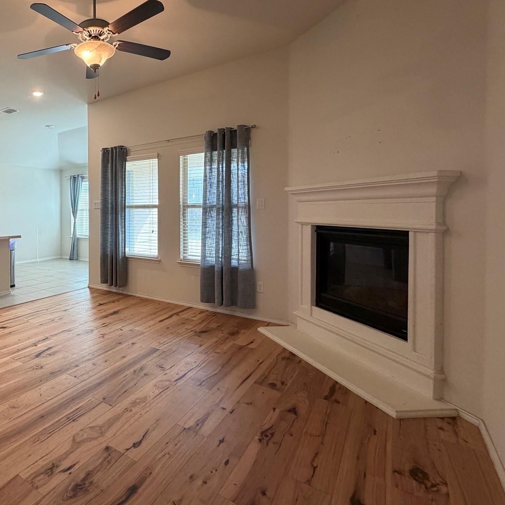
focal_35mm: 21
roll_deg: +0.1
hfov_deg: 64.8
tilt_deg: -0.9
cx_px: 92
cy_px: 217
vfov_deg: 71.8
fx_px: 347
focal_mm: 2.22
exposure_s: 1/60
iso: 200
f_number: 2.2
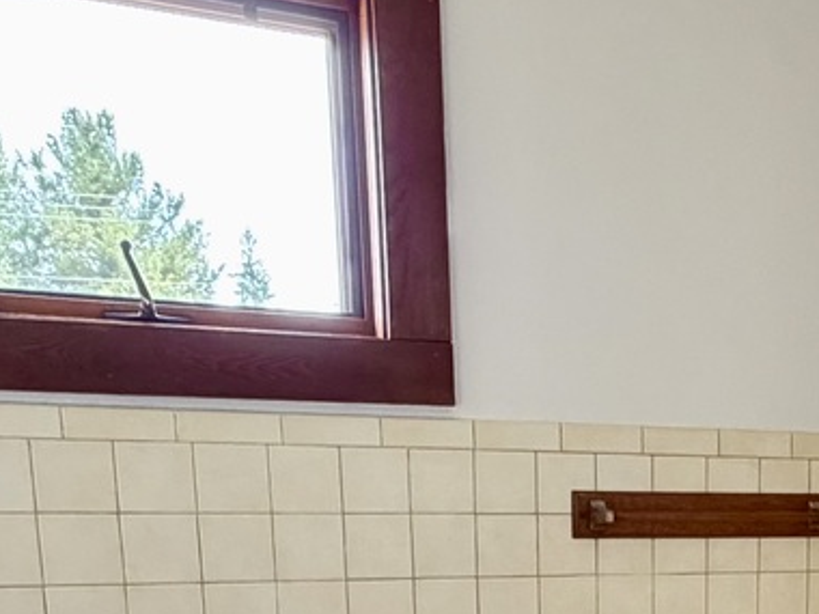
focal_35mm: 53
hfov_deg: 33.6
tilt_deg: -11.2
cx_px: 789
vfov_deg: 25.0
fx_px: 1254
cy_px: 722
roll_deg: -0.4
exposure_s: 1/79
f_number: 2.2
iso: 320
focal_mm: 2.22
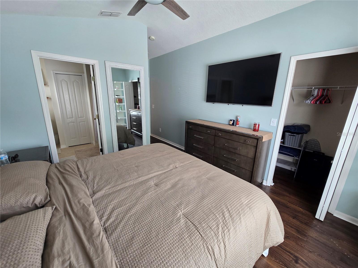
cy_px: 134
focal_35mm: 13
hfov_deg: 106.2
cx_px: 179
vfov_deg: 89.9
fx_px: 134
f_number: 2.2
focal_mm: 2.2
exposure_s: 1/60
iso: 80
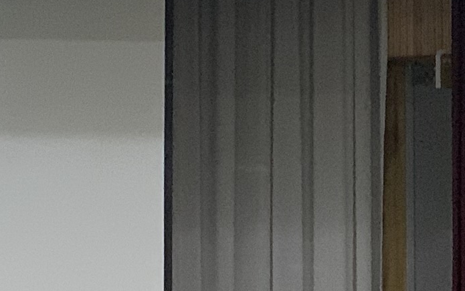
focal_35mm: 320
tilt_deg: +5.6
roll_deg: -0.9
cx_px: -283
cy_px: -111
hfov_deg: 6.5
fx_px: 4054
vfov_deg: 4.1
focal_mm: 6
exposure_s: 1/60
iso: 80
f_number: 2.4
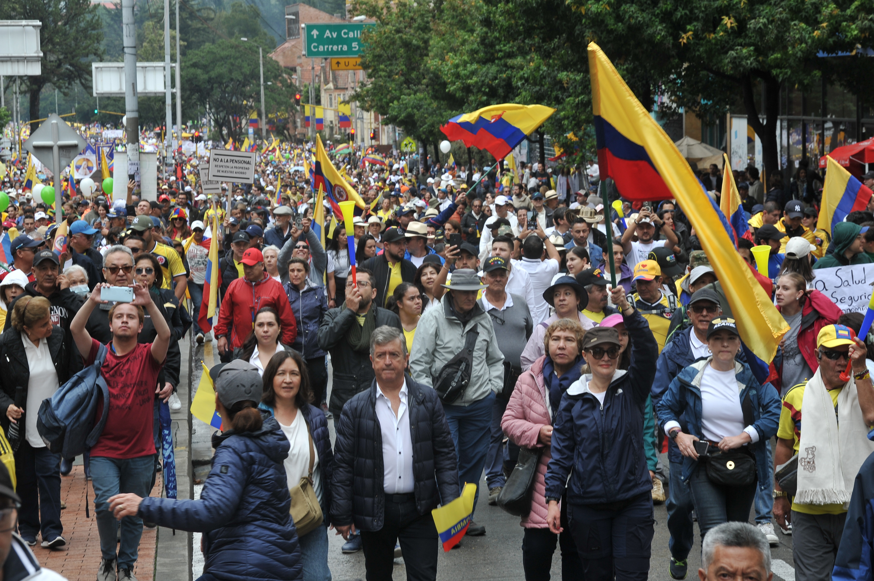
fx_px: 2475
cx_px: 437
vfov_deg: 13.4
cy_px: 290
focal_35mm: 102
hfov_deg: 20.0
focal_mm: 102
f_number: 11
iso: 500
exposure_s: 1/200
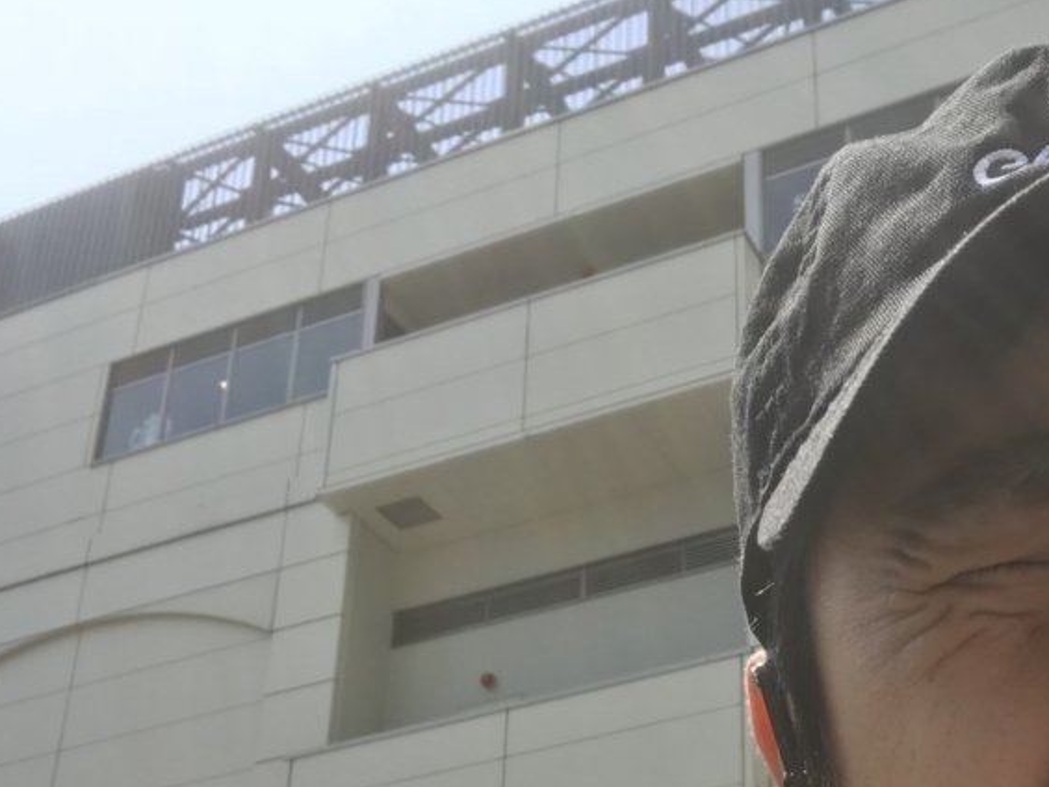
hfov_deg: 32.4
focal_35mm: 58
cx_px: 821
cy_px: 701
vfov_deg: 24.5
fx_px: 1758
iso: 25
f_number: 2.2
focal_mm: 2.87
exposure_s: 1/583
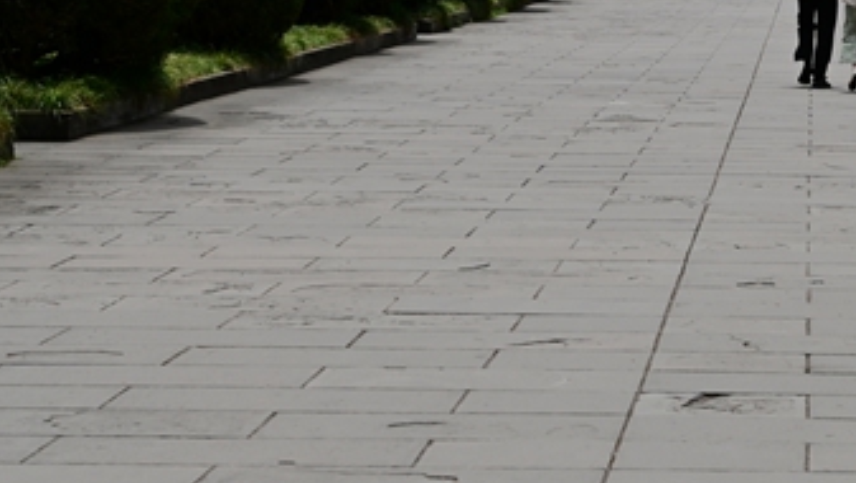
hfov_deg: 14.2
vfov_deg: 8.1
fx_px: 3384
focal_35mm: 149
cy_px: -53
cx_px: 848
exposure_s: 1/500
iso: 100
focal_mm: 40
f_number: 8
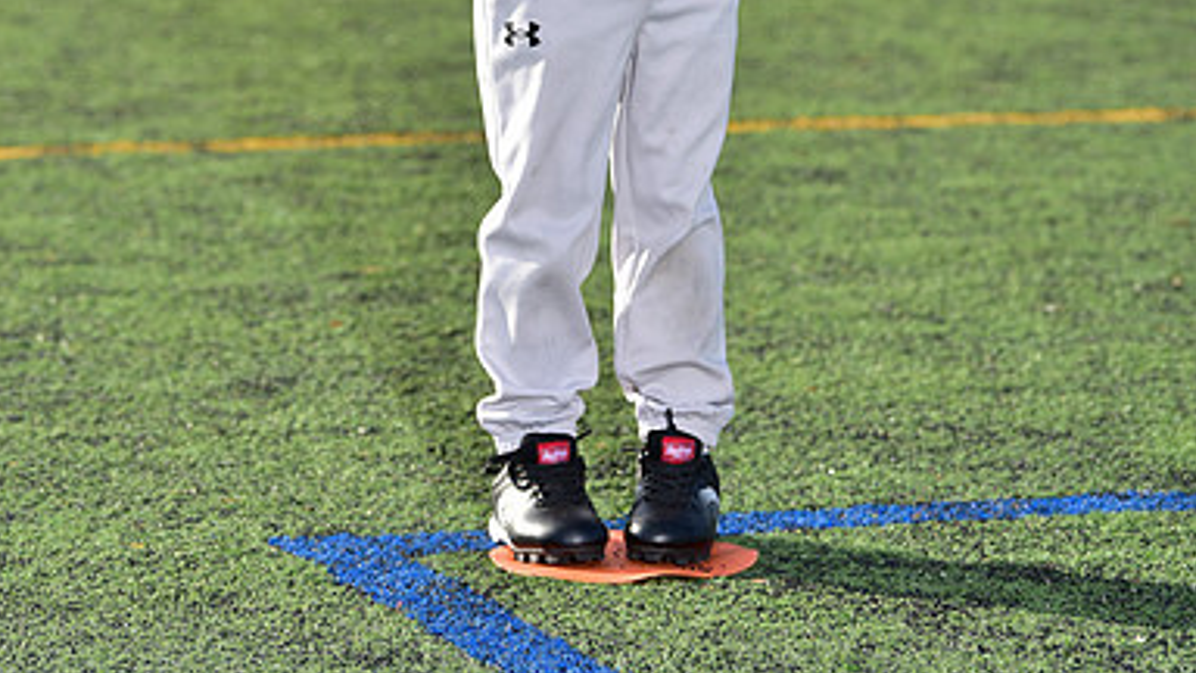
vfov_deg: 6.1
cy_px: -156
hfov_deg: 10.9
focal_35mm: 198
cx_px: 596
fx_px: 6279
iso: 64
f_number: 5
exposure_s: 1/250
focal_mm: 125
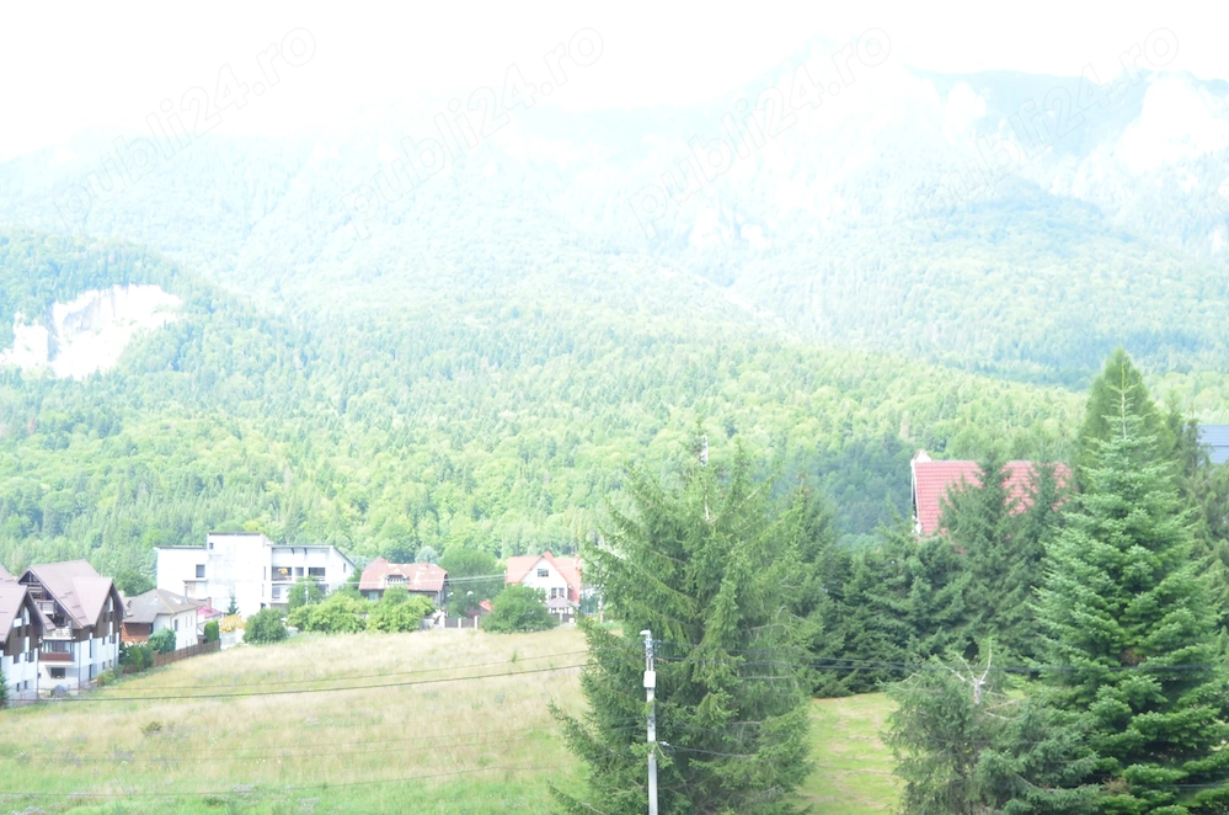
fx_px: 1431
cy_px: 408
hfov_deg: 46.5
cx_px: 614
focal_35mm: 42
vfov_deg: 31.8
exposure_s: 1/1000
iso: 400
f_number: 4.5
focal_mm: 28
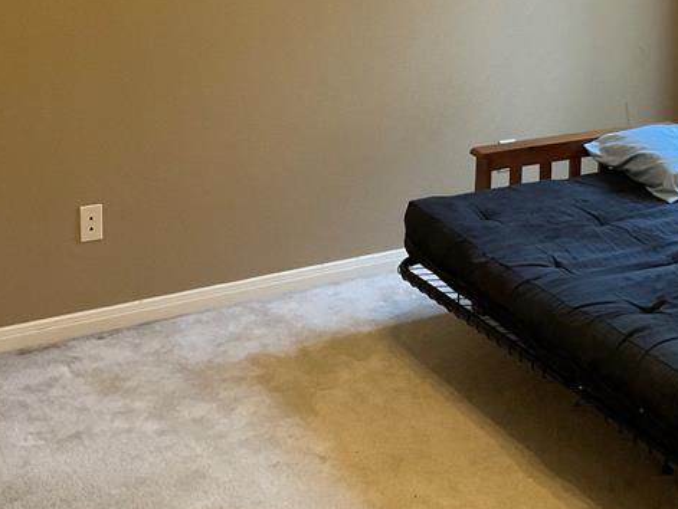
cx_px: 397
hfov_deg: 30.6
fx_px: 1235
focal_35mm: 63
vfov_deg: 22.5
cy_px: 14
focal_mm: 3
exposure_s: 1/60
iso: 200
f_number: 1.8
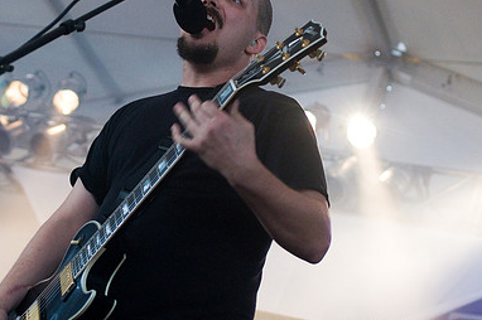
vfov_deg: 15.0
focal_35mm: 91
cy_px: 98
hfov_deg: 22.3
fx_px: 1217
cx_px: 178
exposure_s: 1/200
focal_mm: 40
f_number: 2.8
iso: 800
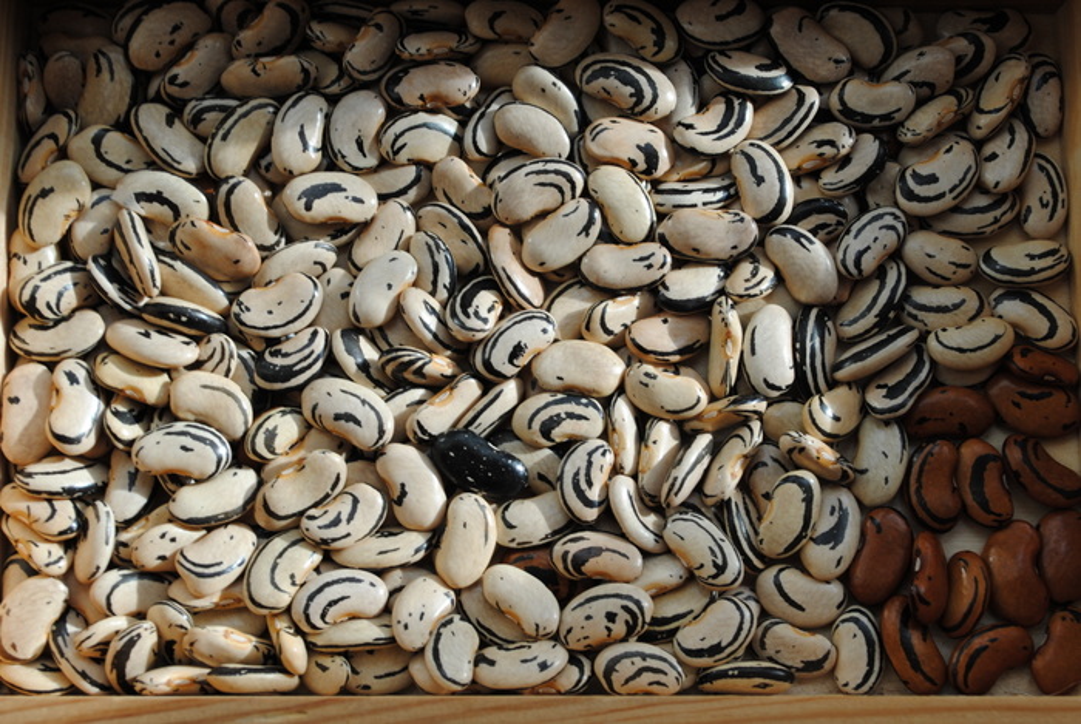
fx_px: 1804
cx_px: 540
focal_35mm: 60
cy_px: 362
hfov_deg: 33.4
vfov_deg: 22.7
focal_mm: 40
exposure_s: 1/60
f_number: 8
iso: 110
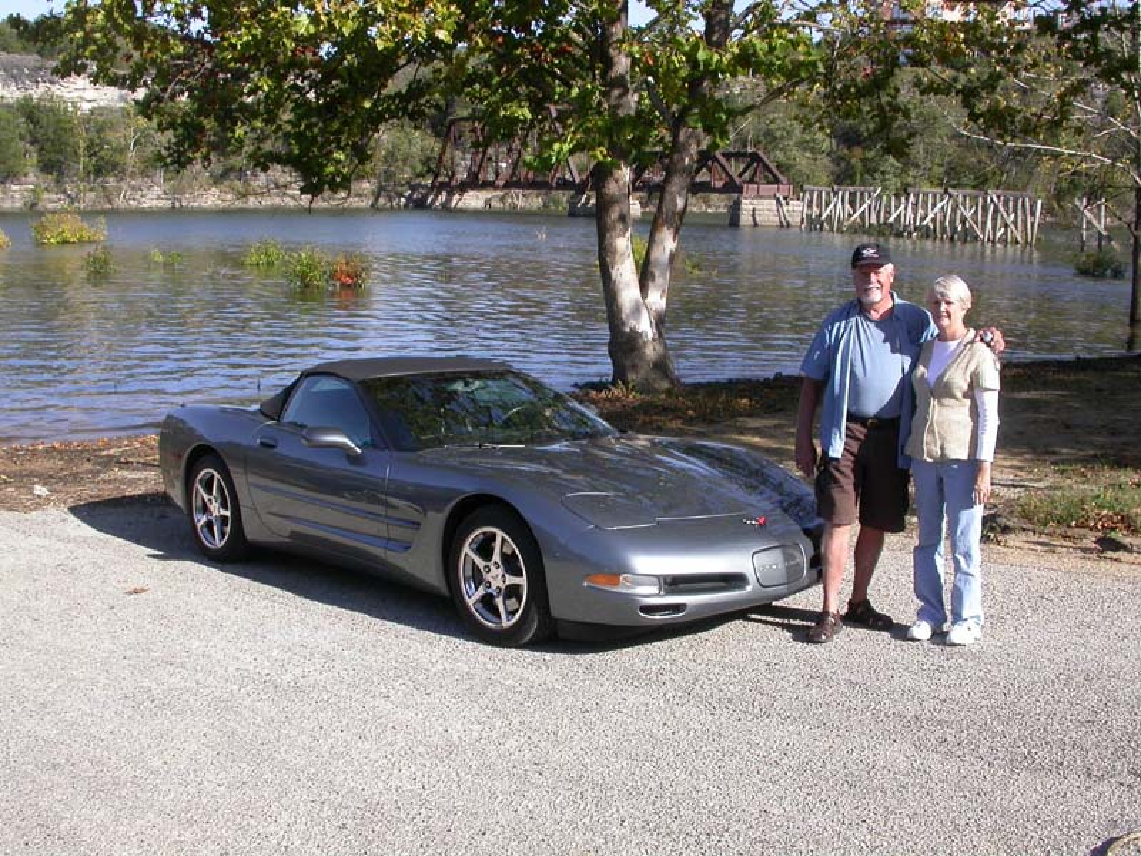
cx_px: 570
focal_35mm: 38
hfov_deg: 49.0
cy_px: 428
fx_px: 1253
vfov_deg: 37.7
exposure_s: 1/274
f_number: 6
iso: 100
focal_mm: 7.85
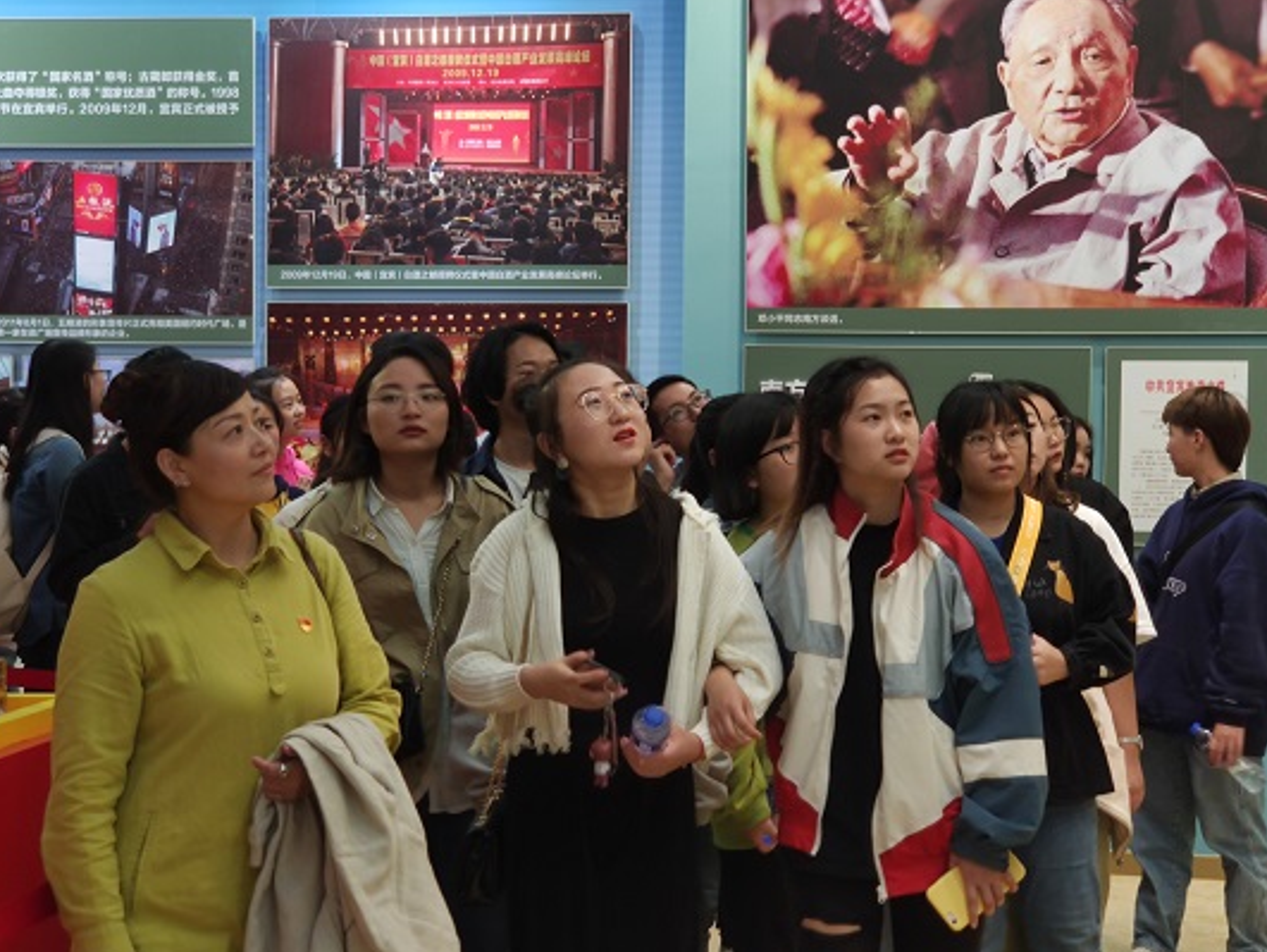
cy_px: 472
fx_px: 1282
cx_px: 608
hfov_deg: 52.6
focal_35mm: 35
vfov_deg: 40.7
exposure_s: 1/50
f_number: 2.2
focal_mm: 6.22
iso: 351
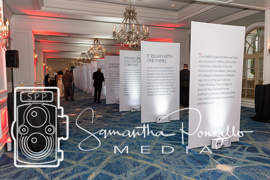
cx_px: 143
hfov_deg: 63.0
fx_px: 220
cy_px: 90
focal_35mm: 29
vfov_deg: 44.5
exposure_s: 1/60
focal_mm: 18
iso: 800
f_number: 4
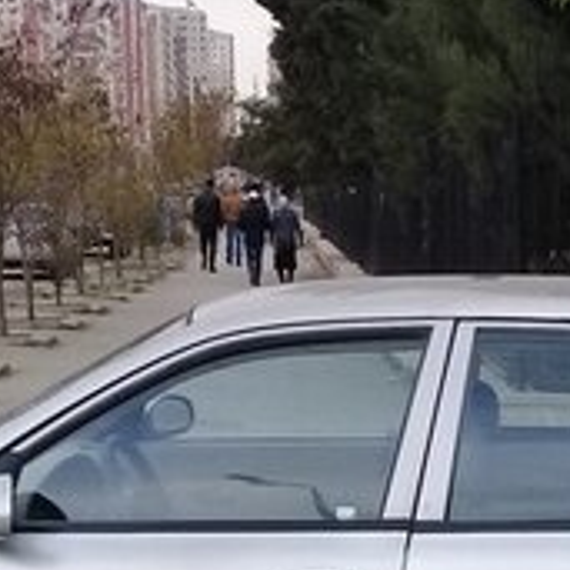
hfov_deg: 16.4
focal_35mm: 106
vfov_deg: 15.8
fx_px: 1975
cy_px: 698
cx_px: 380
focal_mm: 3.3
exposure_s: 1/173
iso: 50
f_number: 2.2
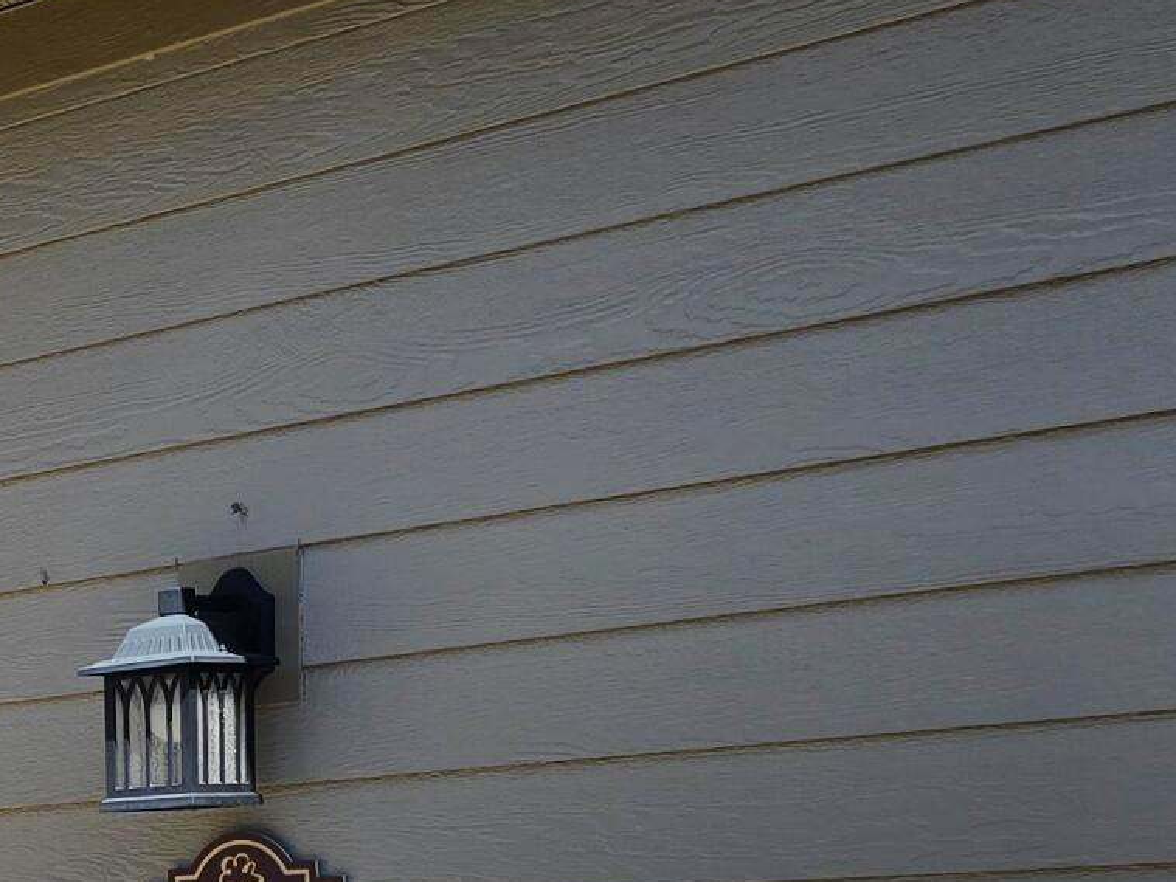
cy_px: 1133
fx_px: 3092
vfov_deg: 15.5
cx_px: -465
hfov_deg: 19.4
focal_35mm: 91
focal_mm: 6.3
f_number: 1.7
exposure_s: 1/909
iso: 12
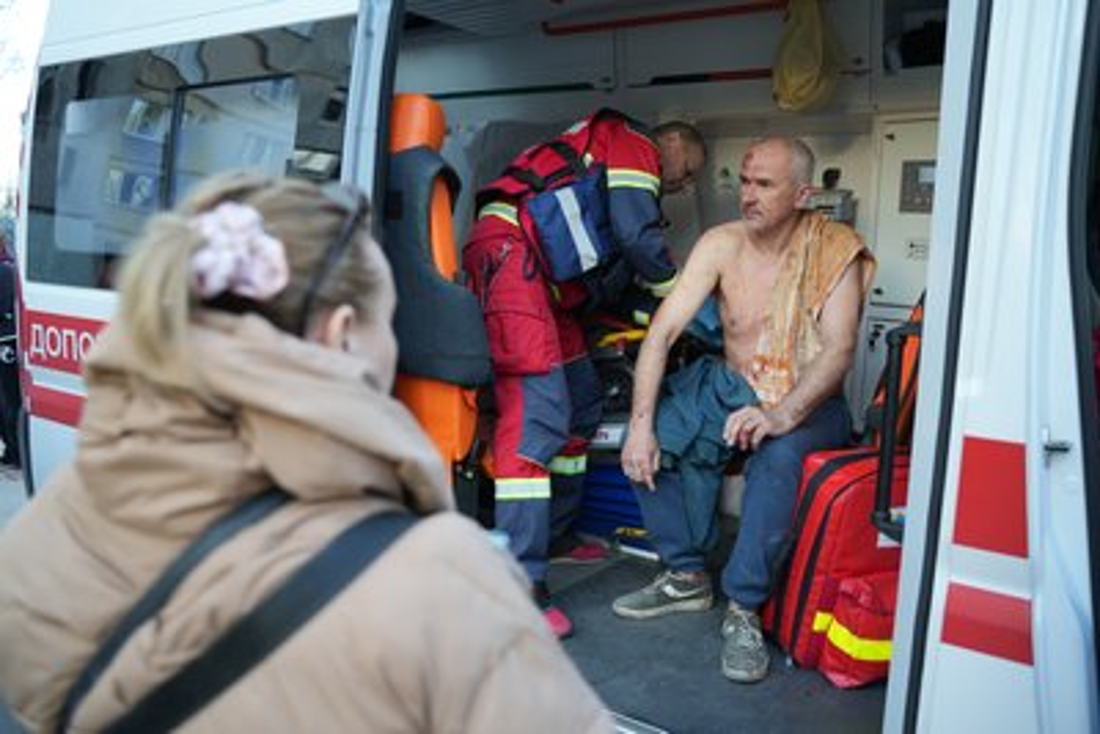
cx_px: 550
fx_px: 917
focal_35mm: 30
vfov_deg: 43.6
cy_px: 367
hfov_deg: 61.9
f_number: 3.2
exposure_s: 1/40
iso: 100
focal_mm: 30
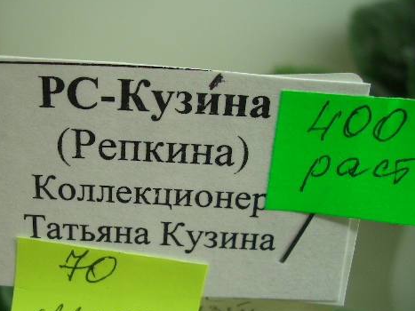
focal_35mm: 48
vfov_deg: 30.2
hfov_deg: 39.1
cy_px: 179
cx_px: 133
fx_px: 575
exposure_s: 1/80
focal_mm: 5.8
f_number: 2.6
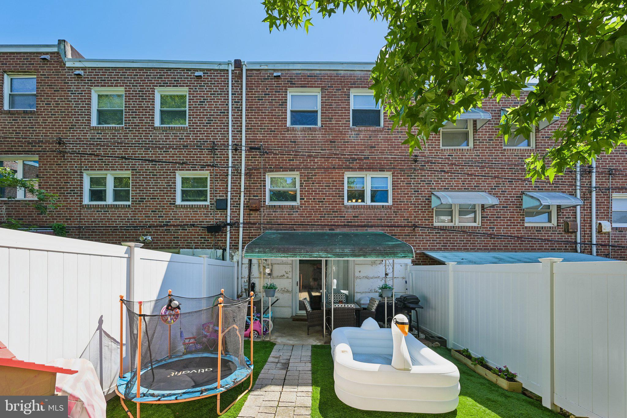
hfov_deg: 104.3
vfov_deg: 81.2
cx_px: 314
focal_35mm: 14
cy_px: 209
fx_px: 244
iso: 100
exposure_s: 1/80
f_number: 8
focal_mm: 14
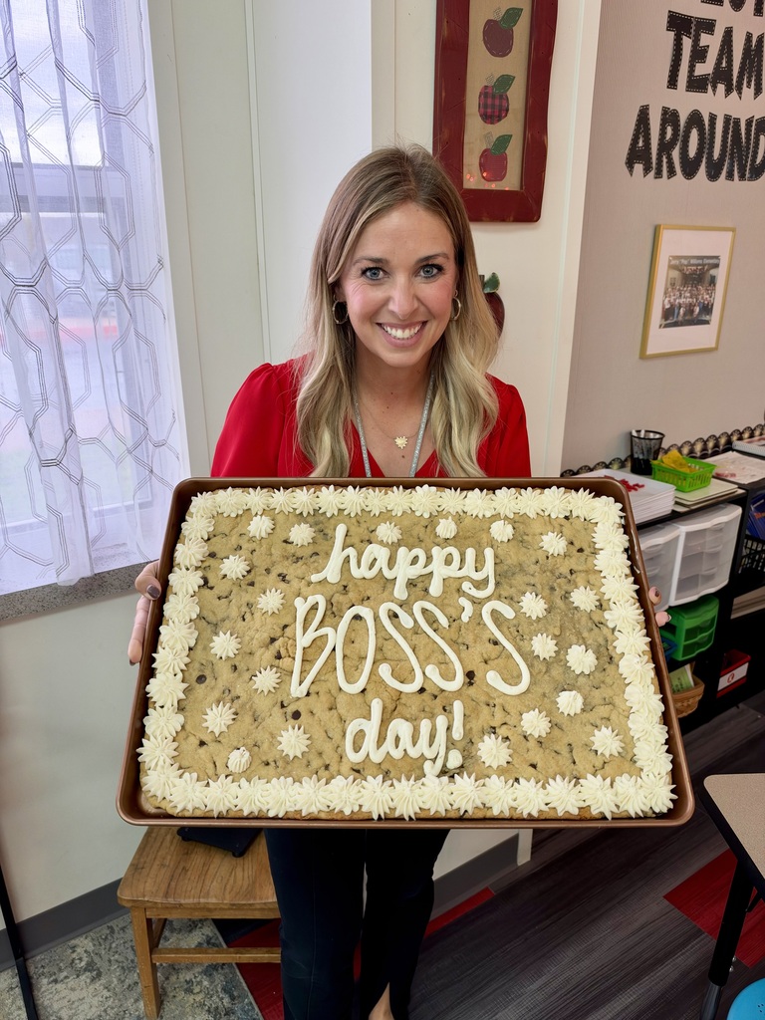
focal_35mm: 24
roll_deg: -0.7
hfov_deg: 56.8
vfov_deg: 71.6
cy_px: 510
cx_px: 382
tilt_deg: -19.2
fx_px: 707
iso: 160
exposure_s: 1/60
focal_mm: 6.93
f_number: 1.48
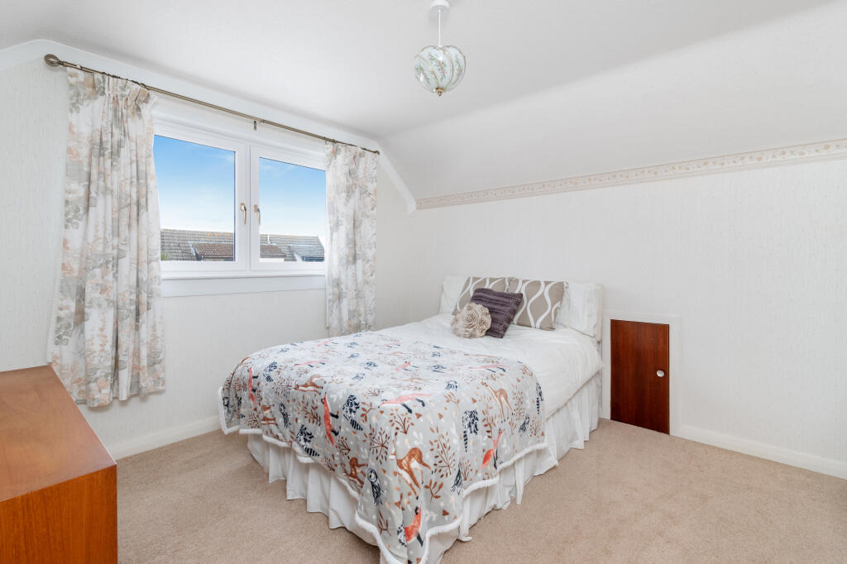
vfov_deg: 77.3
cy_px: 282
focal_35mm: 15
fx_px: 353
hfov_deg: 100.4
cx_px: 424
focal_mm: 10
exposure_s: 1/10
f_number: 9
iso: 320
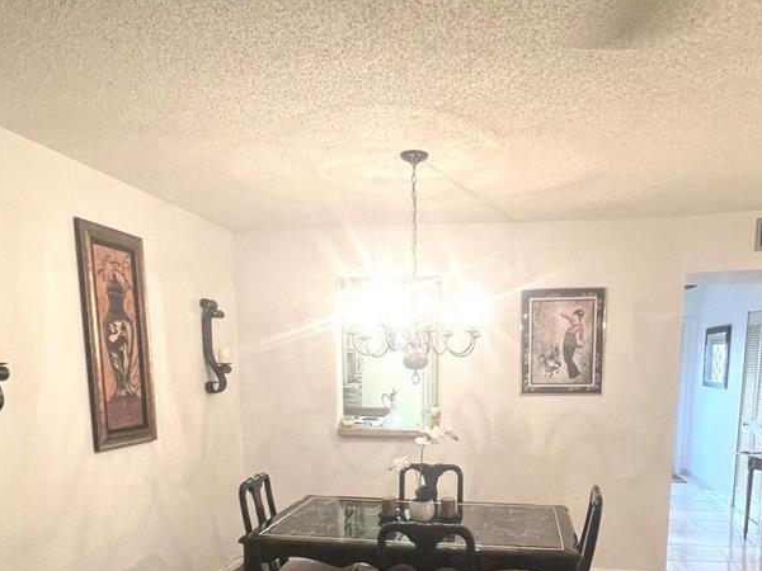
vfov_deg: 49.6
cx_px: 425
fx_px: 572
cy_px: 464
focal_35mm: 26
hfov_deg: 67.1
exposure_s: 1/60
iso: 200
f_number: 1.8
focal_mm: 1.57
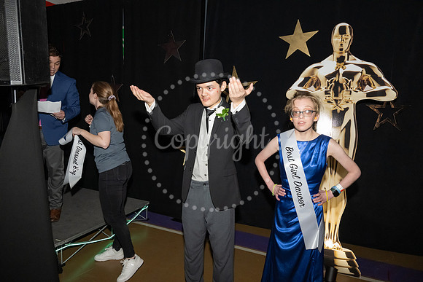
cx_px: 212
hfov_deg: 73.7
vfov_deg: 53.2
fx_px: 282
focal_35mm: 24
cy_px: 141
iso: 6400
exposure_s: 1/125
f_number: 5.6
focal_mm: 24
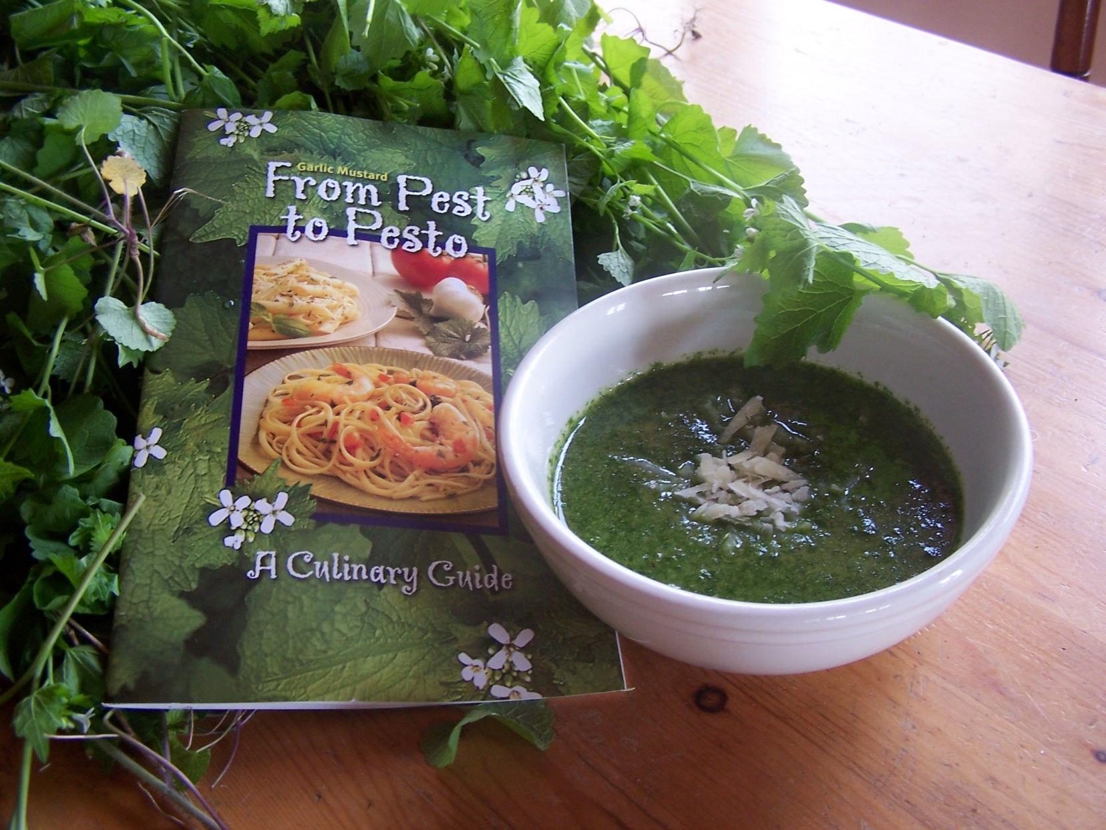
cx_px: 553
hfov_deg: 49.0
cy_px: 415
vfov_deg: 37.7
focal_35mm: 38
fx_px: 1214
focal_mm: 6.3
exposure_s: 1/30
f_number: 2.8
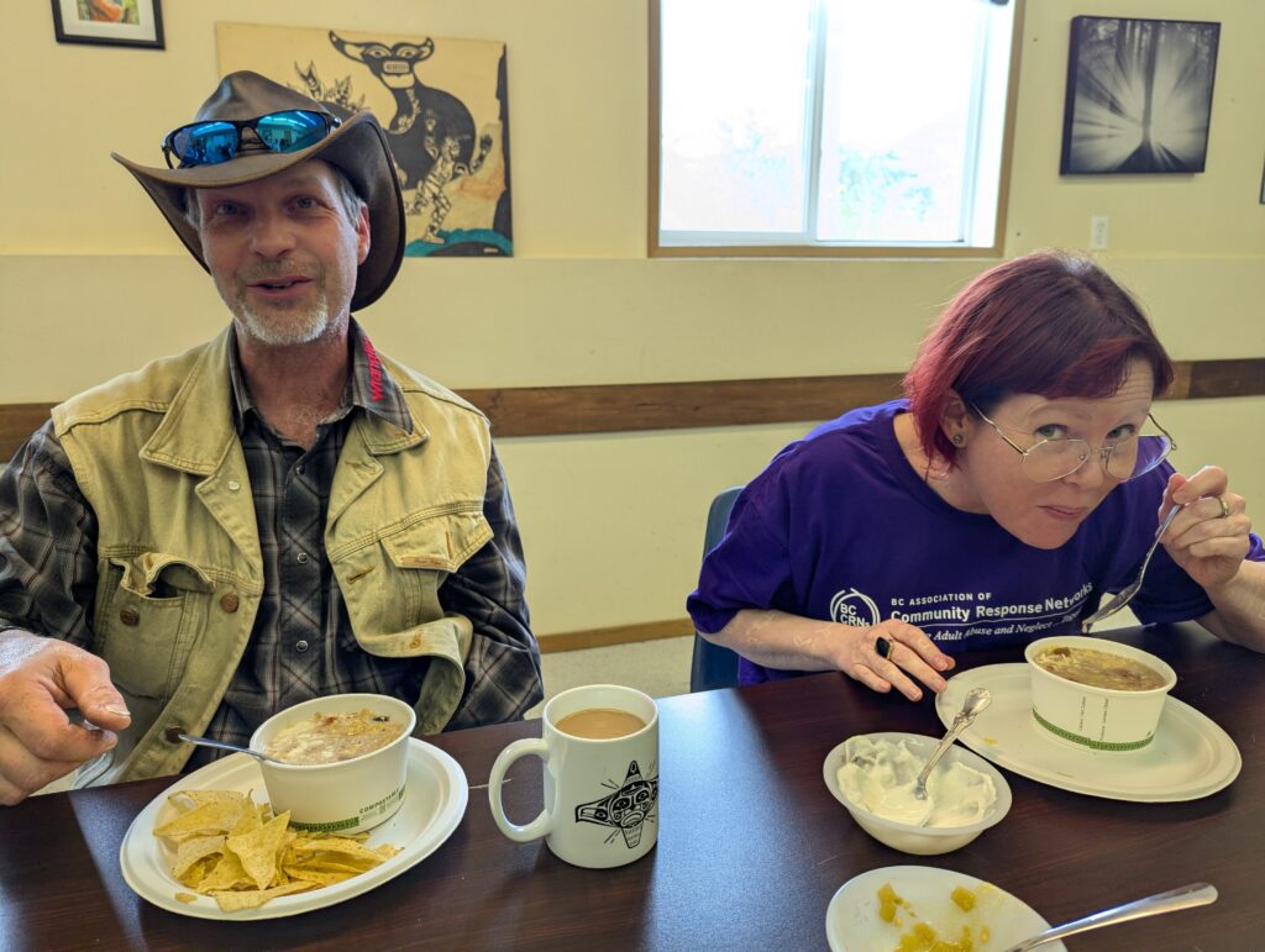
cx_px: 632
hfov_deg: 71.5
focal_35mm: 24
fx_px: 878
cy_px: 476
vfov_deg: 56.9
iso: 119
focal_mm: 6.81
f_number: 1.85
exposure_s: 1/120
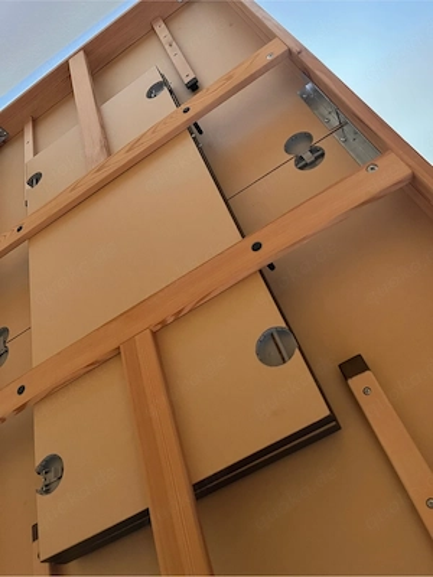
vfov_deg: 67.3
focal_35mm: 26
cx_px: 216
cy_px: 288
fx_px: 434
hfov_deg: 53.1
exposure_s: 1/38
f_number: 1.6
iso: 640
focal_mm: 5.1
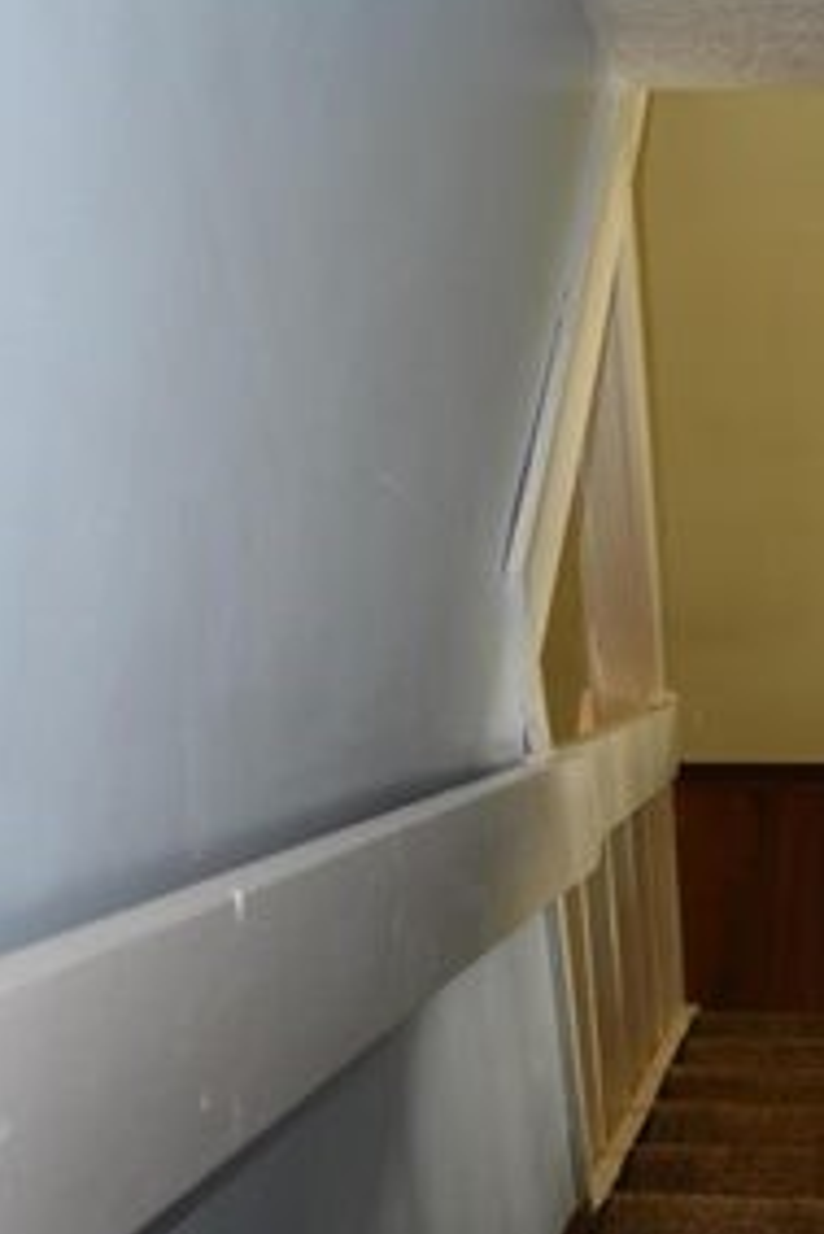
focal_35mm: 61
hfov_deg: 21.6
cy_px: 48
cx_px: 783
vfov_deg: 30.9
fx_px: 2092
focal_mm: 18
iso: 800
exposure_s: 1/60
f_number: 3.5
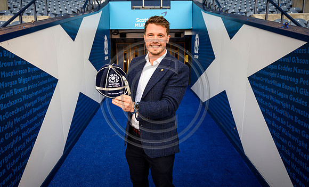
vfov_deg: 45.5
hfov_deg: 69.4
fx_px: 223
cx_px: 154
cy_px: 93
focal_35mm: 27
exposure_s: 1/160
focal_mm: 24
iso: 500
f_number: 4
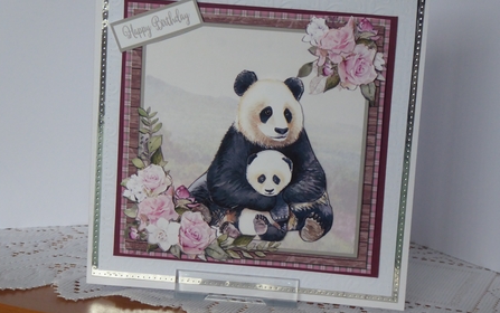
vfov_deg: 13.5
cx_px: 251
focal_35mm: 97
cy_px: 148
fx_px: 1323
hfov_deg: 21.4
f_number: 4.8
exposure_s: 1/50
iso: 400
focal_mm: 15
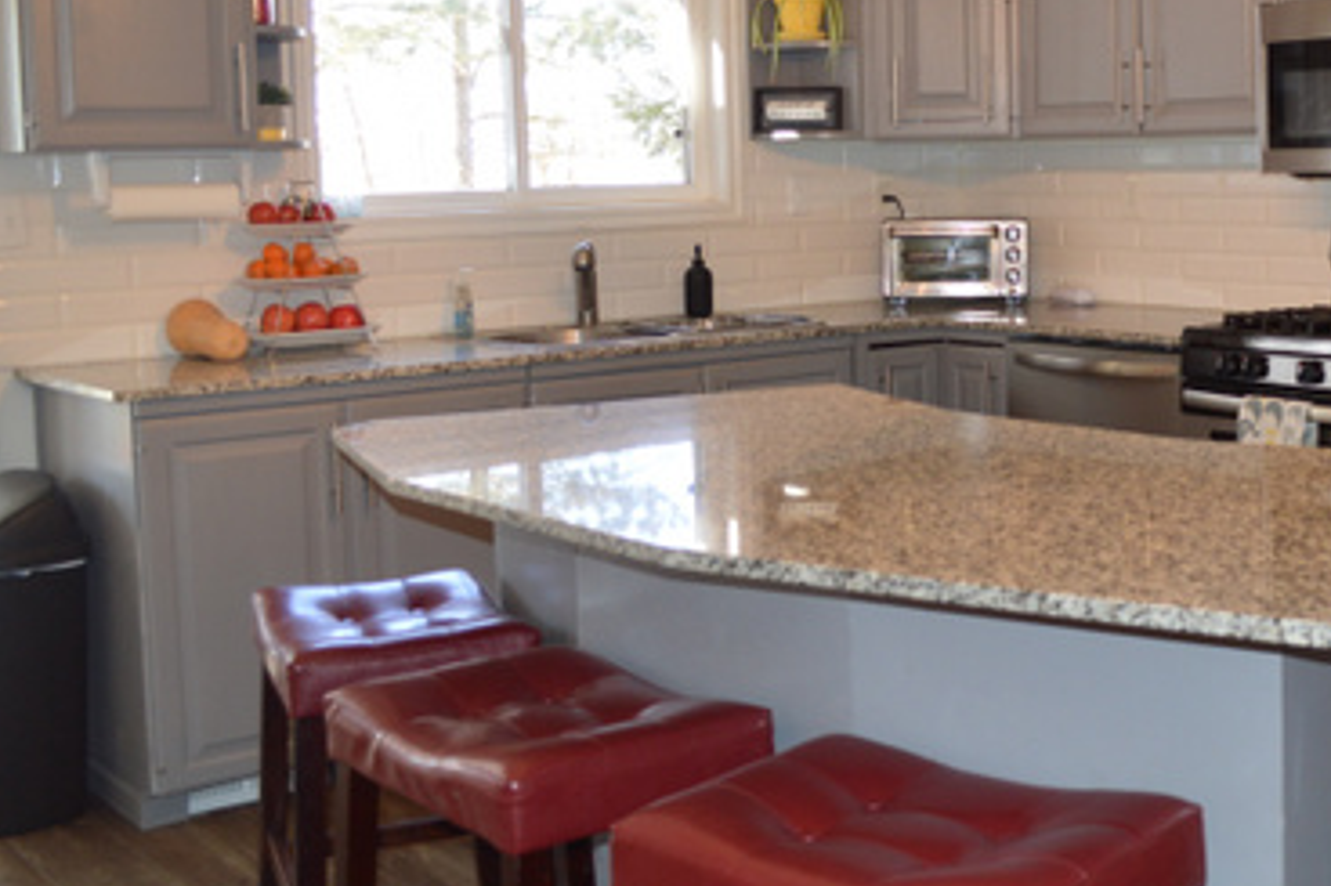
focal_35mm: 47
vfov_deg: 28.5
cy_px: 322
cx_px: 1096
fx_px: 1737
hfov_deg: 40.0
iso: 400
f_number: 4
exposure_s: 1/60
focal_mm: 18
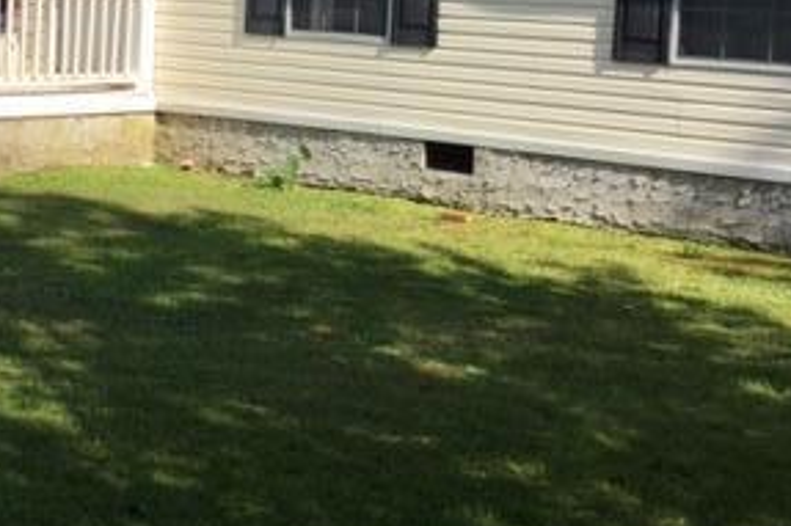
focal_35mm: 72
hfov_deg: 27.5
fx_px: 1581
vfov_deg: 18.7
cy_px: 77
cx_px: 154
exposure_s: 1/959
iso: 25
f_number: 2.4
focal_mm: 3.3
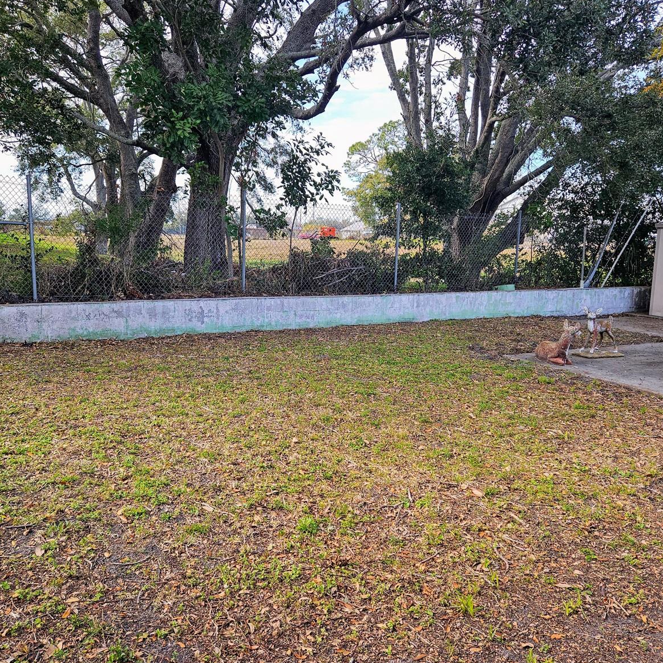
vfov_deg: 57.3
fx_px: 607
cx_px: 328
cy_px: 323
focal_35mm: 28
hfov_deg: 57.3
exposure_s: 1/522
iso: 25
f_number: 1.8
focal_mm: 5.4
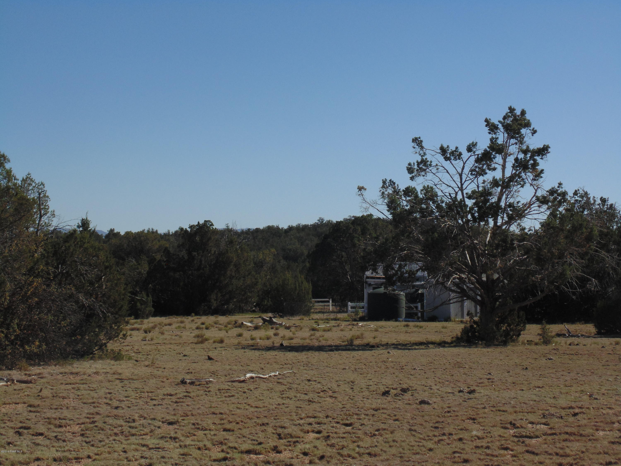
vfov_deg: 18.7
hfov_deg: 24.7
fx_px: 1417
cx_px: 310
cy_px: 233
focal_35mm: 79
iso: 80
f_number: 4.3
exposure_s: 1/1000
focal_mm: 14.1
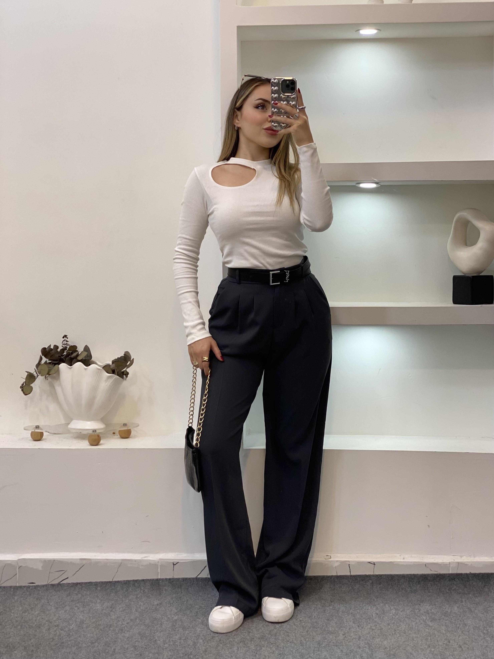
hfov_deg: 28.0
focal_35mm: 52
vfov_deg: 36.8
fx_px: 989
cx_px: 247
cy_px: 330
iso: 80
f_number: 2
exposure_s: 1/100
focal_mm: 6
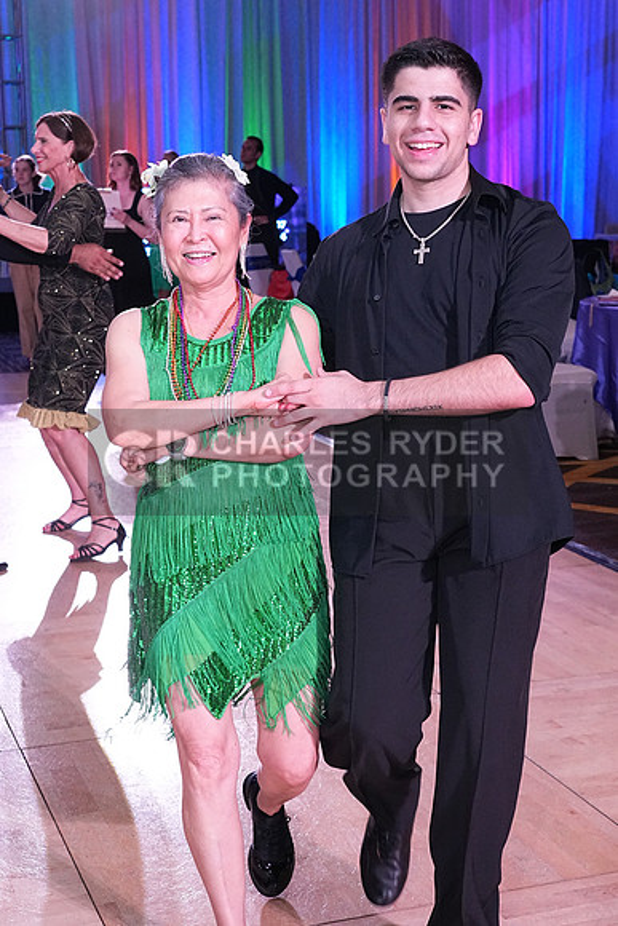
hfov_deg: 23.8
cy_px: 463
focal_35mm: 57
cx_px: 309
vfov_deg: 35.0
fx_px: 1467
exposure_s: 1/250
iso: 3200
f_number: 6.3
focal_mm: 38
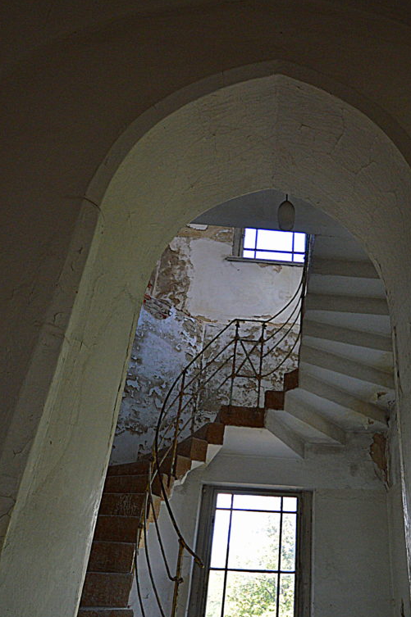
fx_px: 394
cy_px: 393
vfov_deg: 74.6
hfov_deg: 54.1
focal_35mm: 23
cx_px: 269
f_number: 7.1
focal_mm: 10
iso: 400
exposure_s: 1/60
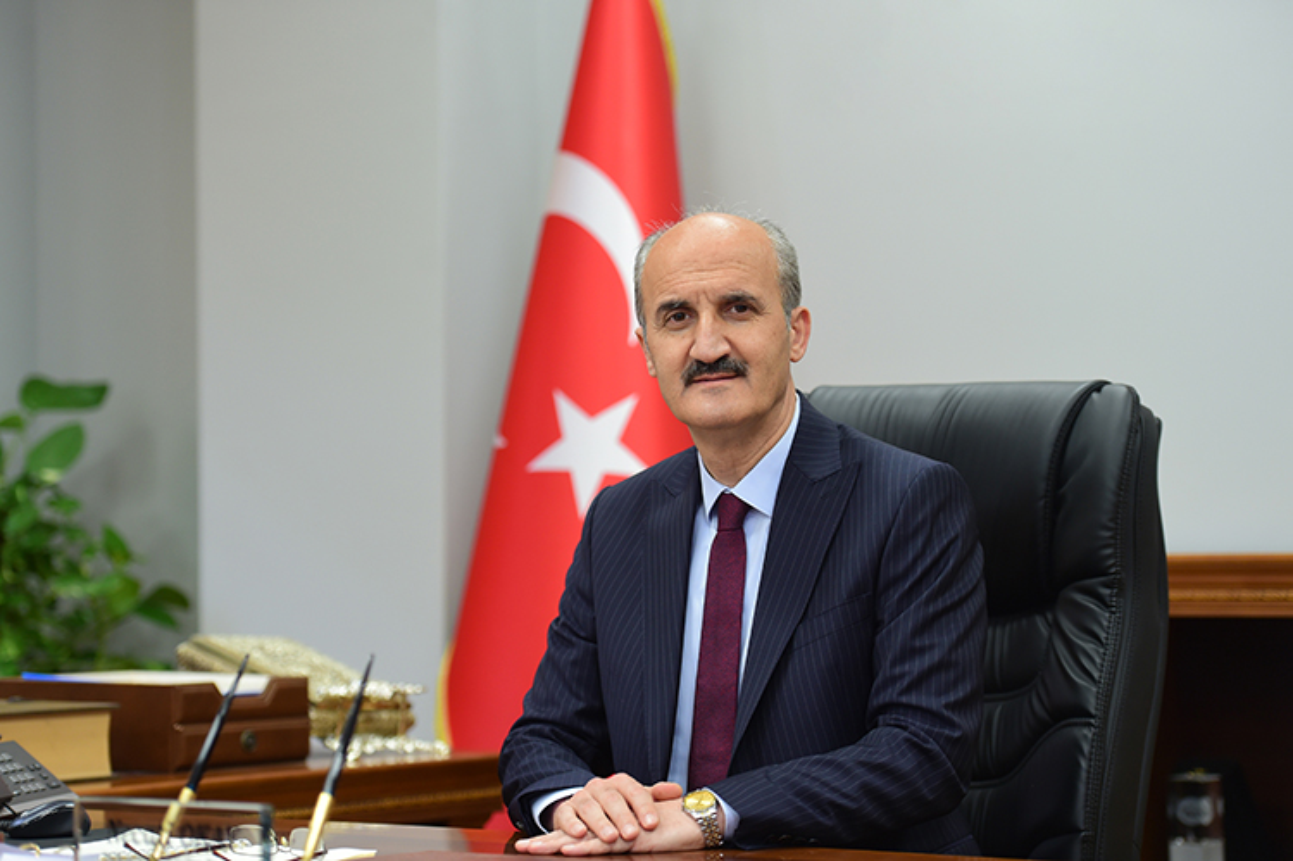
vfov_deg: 13.9
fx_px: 3517
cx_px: 646
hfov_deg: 20.8
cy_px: 430
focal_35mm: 98
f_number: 2.8
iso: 1000
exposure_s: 1/160
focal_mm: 98
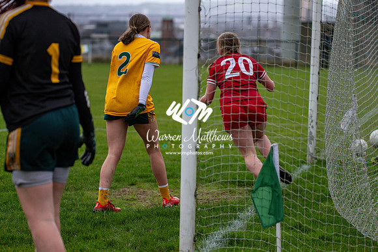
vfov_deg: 11.0
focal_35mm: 125
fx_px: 1313
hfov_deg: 16.4
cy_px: 126
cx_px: 189
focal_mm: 125
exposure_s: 1/640
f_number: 2.8
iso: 1600
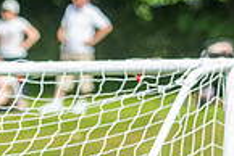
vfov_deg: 1.8
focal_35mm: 750
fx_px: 4880
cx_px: 73
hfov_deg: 2.7
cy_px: 306
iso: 250
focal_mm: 125
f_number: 3.2
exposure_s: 1/3200
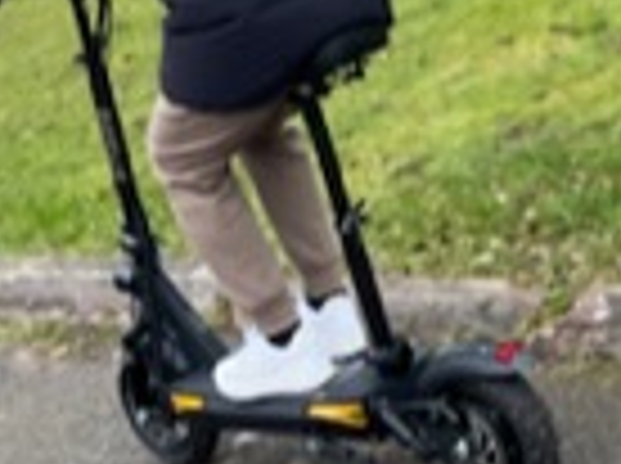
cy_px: -18
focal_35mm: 121
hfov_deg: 16.3
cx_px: 279
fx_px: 2167
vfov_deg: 12.1
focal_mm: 5.7
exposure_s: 1/167
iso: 50
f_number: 1.5
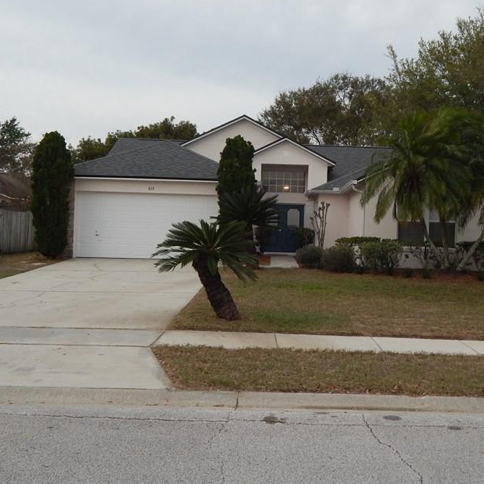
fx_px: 649
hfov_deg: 40.7
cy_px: 230
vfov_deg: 40.9
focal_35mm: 41
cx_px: 296
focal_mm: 5.1
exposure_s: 1/500
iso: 125
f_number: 3.2
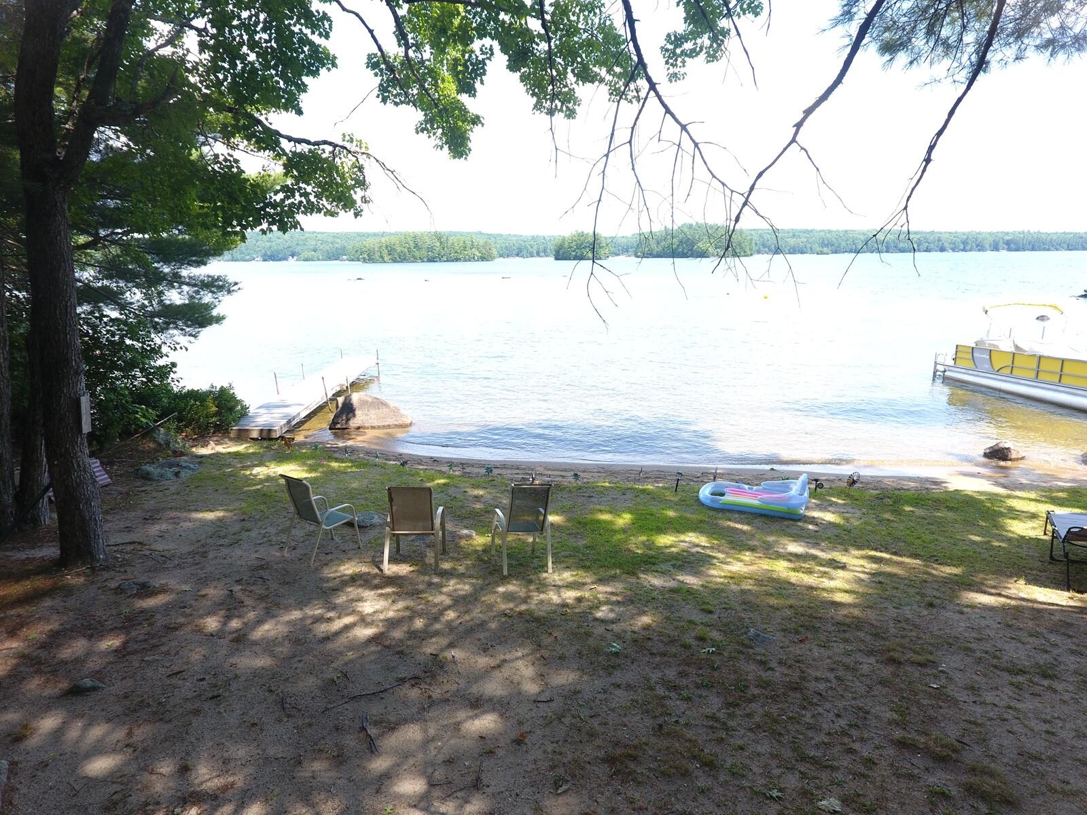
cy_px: 408
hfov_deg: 81.7
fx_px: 628
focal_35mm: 20
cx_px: 544
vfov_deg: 66.0
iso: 100
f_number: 2.8
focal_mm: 3.61
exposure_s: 1/203
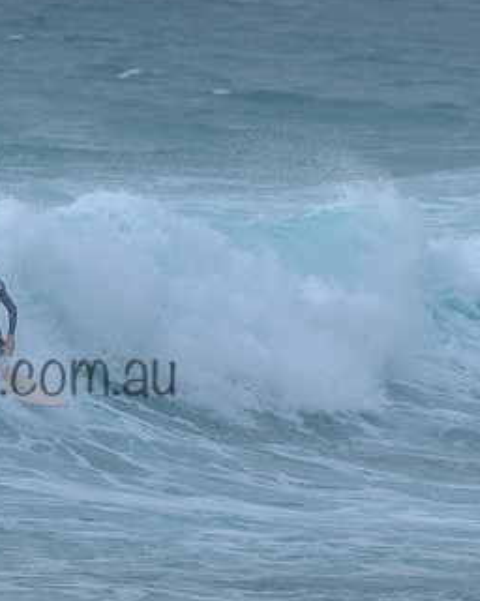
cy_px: 283
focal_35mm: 936
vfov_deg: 2.1
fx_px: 16621
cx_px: -68
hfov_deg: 1.7
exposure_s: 1/2000
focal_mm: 400
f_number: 9
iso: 500
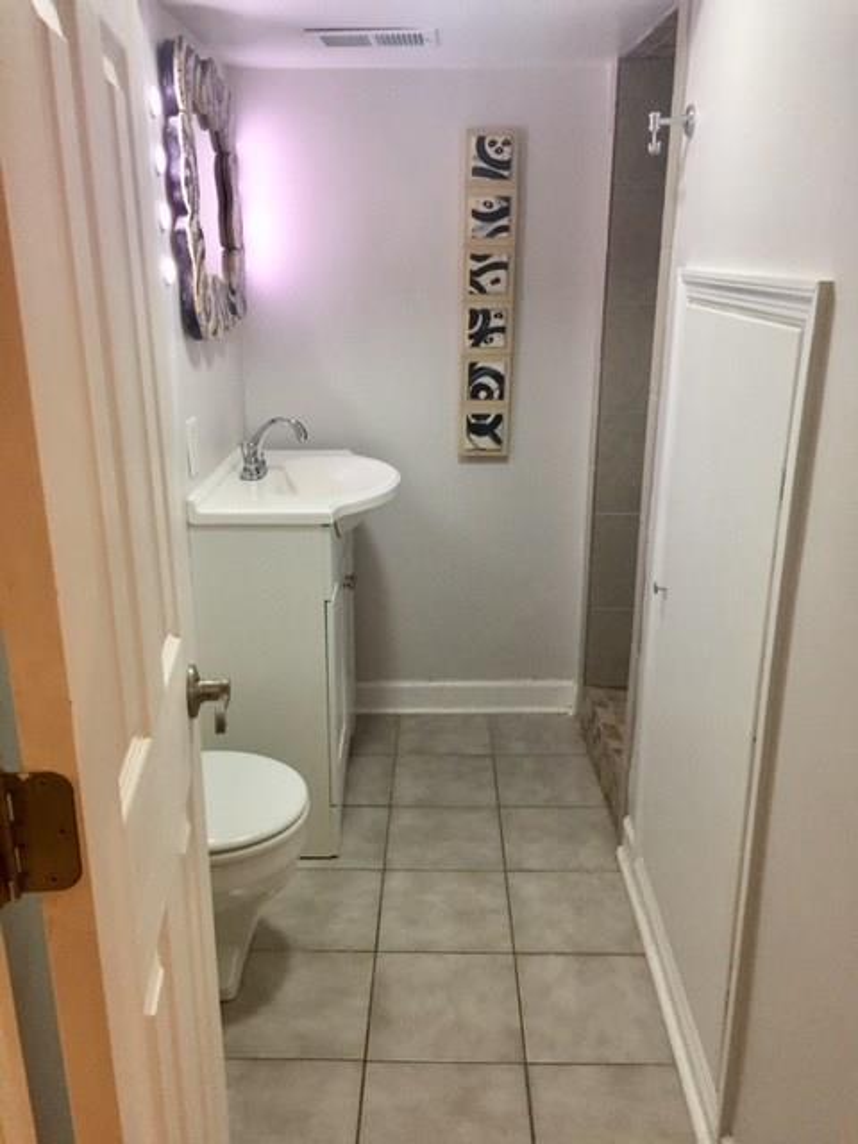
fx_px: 958
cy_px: 572
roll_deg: +0.0
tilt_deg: -17.5
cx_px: 429
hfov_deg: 48.2
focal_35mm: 29
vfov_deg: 61.7
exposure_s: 1/30
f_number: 2.2
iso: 125
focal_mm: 4.15
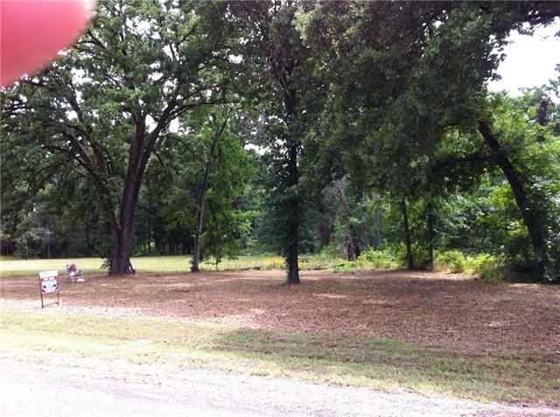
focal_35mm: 35
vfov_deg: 40.5
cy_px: 208
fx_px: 565
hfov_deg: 52.7
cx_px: 280
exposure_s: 1/223
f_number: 2.8
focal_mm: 3.85
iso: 80
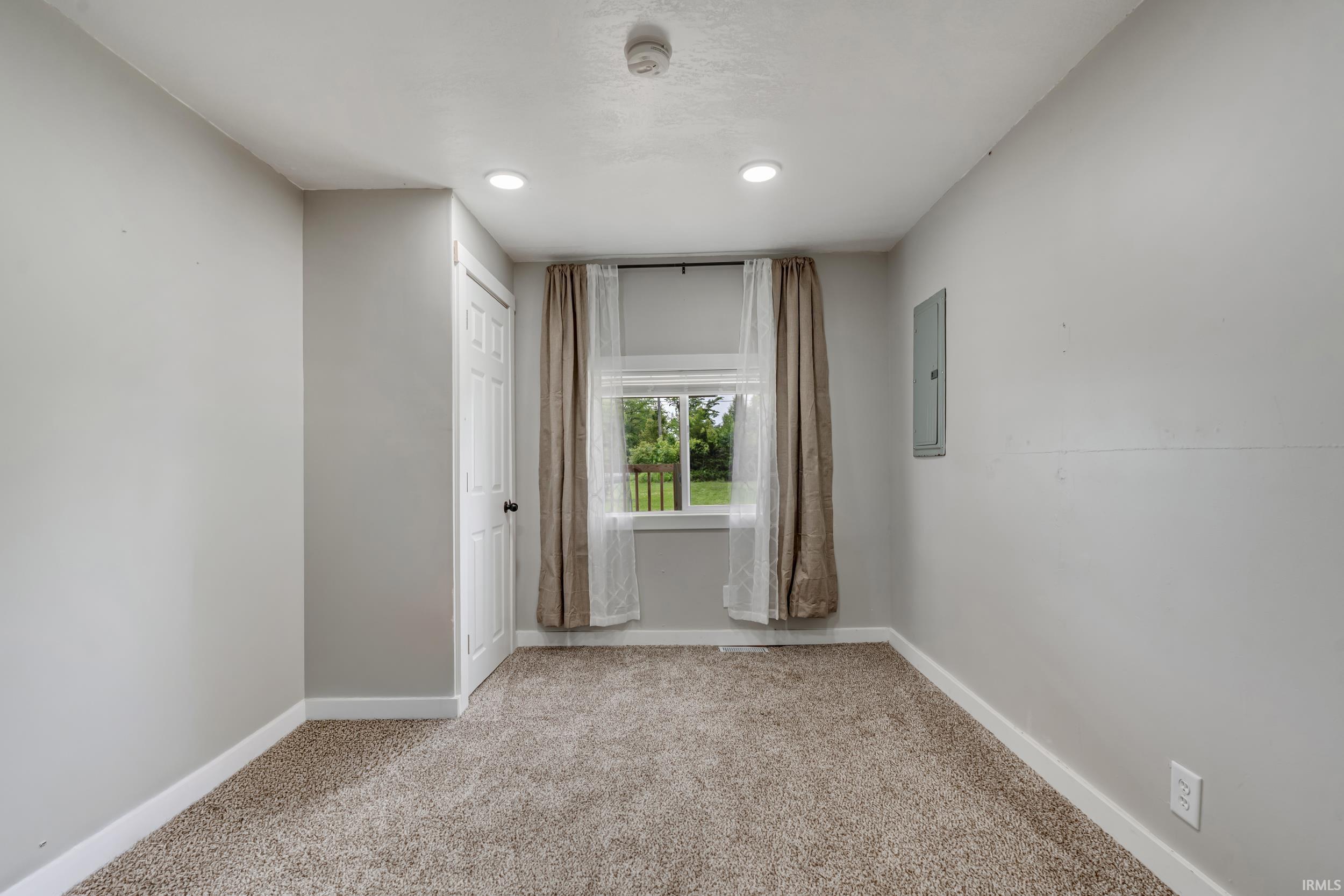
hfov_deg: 96.7
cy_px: 448
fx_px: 597
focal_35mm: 16
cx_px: 672
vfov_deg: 73.8
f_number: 8
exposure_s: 1/320
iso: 250
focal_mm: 16
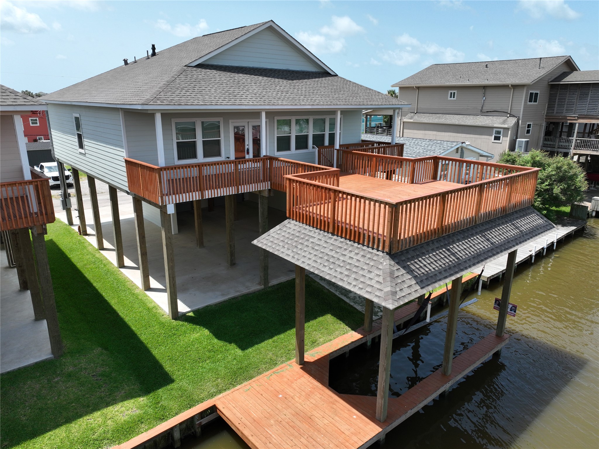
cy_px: 224
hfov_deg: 71.6
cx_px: 300
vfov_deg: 56.8
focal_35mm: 24
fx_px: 415
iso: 140
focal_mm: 12.29
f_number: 2.8
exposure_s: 1/2000
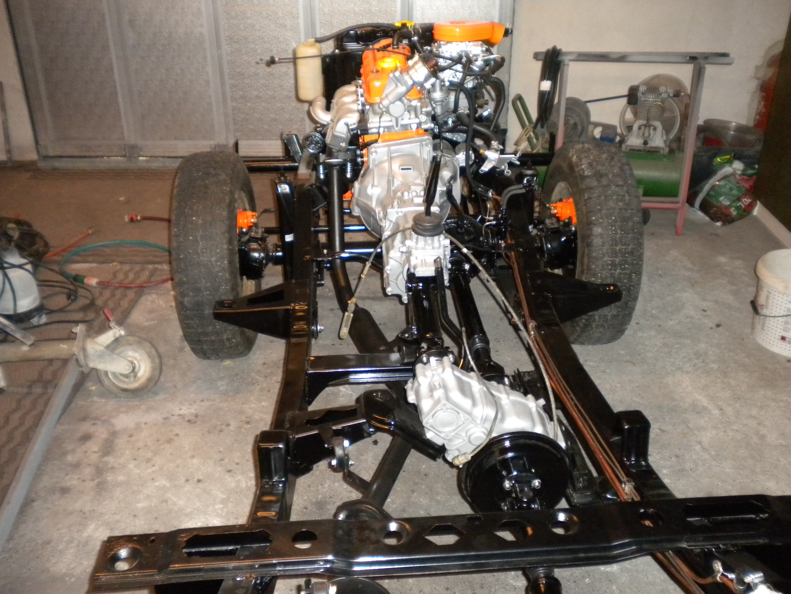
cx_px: 396
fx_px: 800
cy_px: 297
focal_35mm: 35
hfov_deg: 52.6
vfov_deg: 40.7
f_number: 3.1
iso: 453
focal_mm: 6.3
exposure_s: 1/30
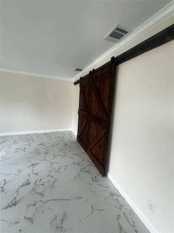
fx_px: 87
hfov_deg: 89.9
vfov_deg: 106.2
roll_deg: -3.3
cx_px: 87
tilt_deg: -8.9
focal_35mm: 13
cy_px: 116
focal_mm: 1.57
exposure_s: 1/99
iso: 64
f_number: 1.8
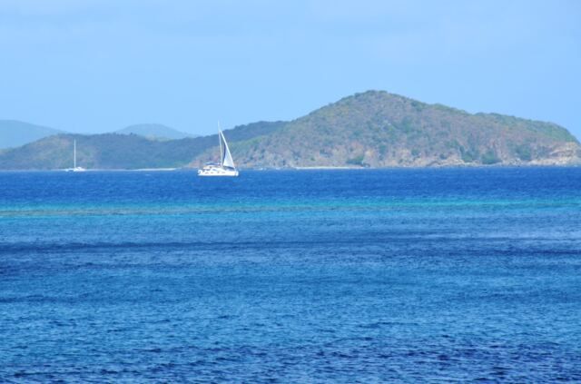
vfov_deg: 4.6
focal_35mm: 300
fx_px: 4829
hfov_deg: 6.9
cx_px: 290
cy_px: 192
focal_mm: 200
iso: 100
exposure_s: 1/80
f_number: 14
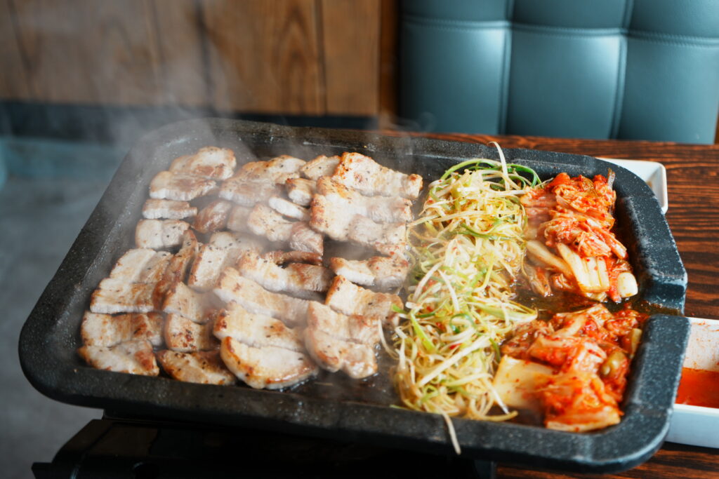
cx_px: 360
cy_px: 240
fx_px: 1039
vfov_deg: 26.0
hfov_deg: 38.2
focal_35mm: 52
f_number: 5
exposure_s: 1/60
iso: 400
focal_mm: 52
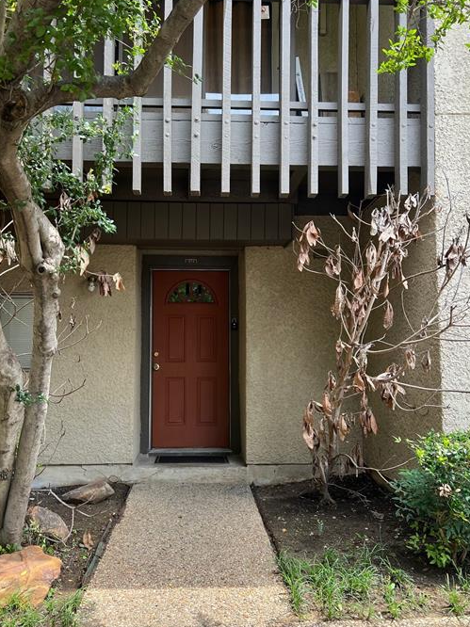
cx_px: 208
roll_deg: +0.2
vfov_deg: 59.9
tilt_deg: +4.0
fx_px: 543
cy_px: 332
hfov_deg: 46.7
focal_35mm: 30
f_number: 1.5
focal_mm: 5.7
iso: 50
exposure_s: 1/295
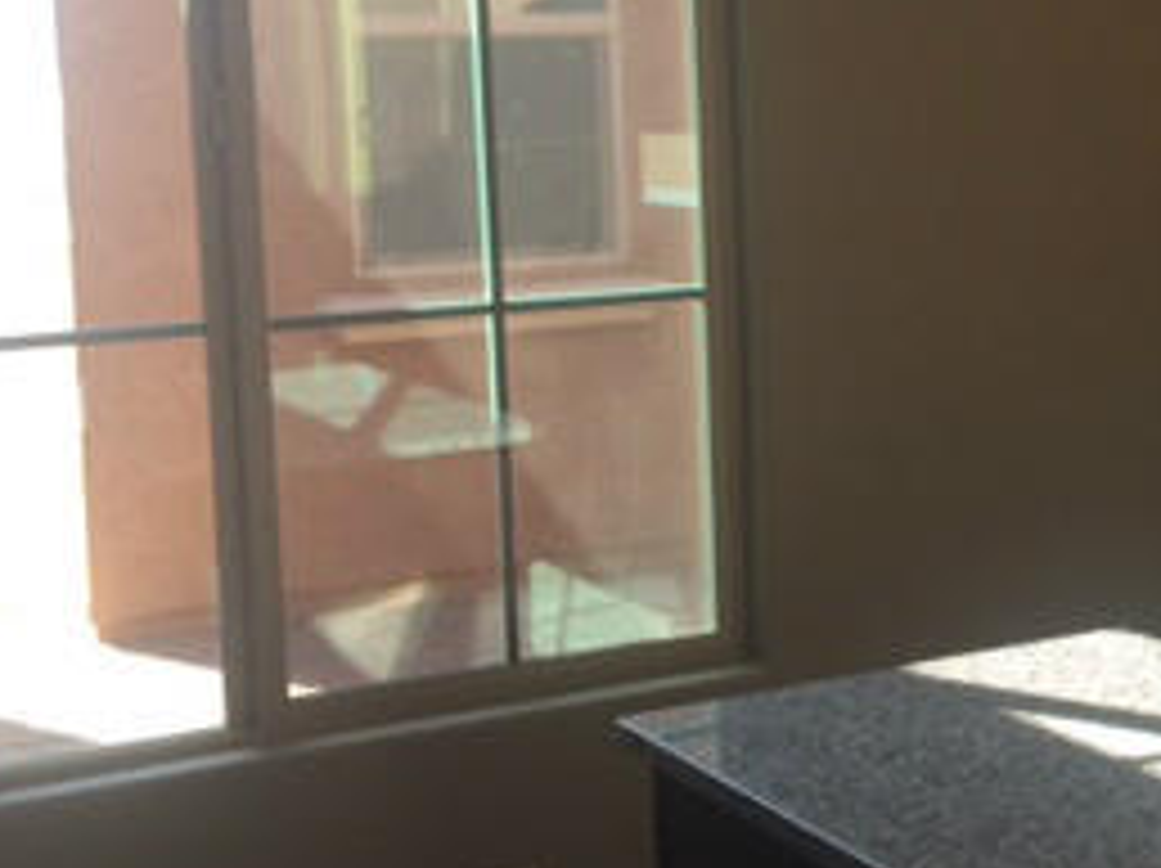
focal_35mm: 72
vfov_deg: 20.4
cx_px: 1035
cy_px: 351
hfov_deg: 26.2
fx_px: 2413
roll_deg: +1.2
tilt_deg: -6.9
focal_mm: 4.15
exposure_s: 1/60
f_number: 2.2
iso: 40
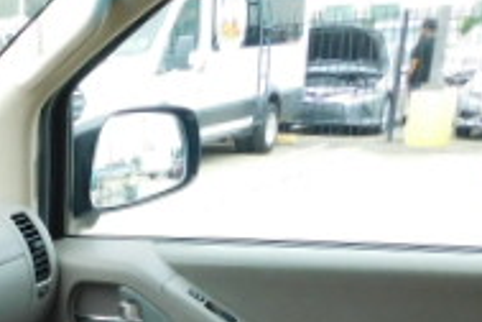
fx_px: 1084
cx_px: -102
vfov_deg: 15.4
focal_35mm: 81
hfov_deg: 22.9
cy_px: 498
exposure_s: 1/200
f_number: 3
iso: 125
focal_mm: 4
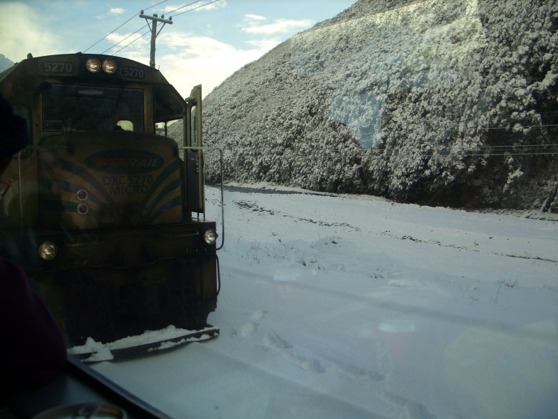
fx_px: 613
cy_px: 210
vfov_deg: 37.7
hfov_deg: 49.0
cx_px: 279
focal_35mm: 38
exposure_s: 1/309
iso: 50
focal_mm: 7.8
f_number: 2.8
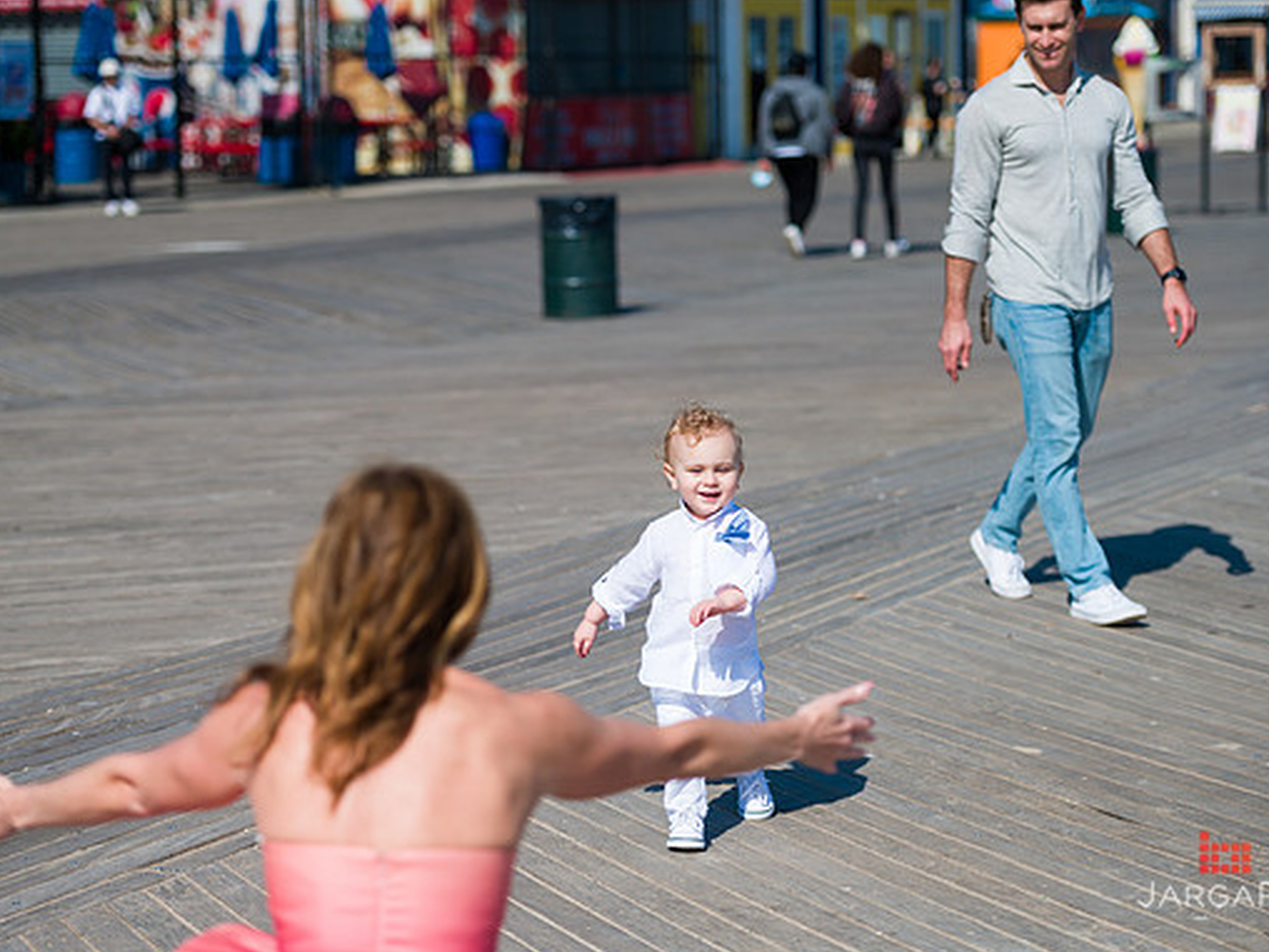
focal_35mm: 101
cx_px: 652
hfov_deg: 19.4
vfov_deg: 14.6
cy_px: 480
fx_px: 3703
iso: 200
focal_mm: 92
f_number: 3.2
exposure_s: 1/6400
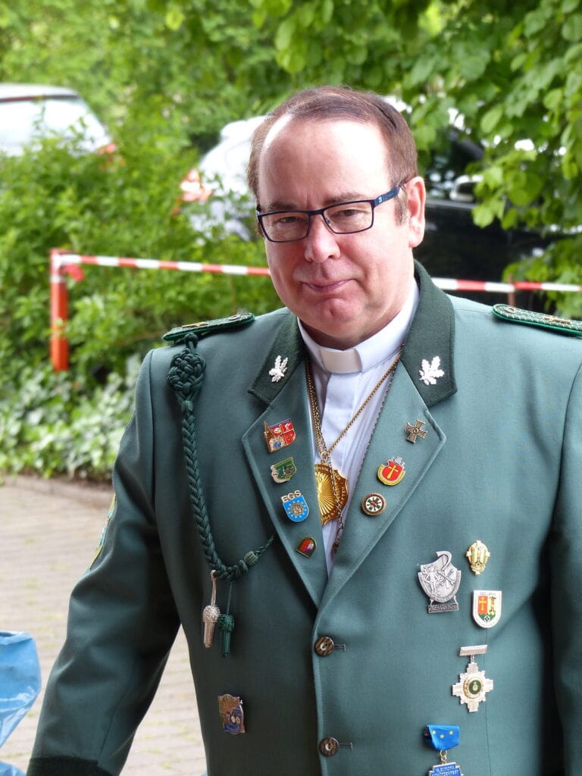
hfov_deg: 9.5
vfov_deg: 12.6
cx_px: 291
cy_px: 388
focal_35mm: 157
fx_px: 3520
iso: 100
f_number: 2.8
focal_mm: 25.6
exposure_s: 1/100
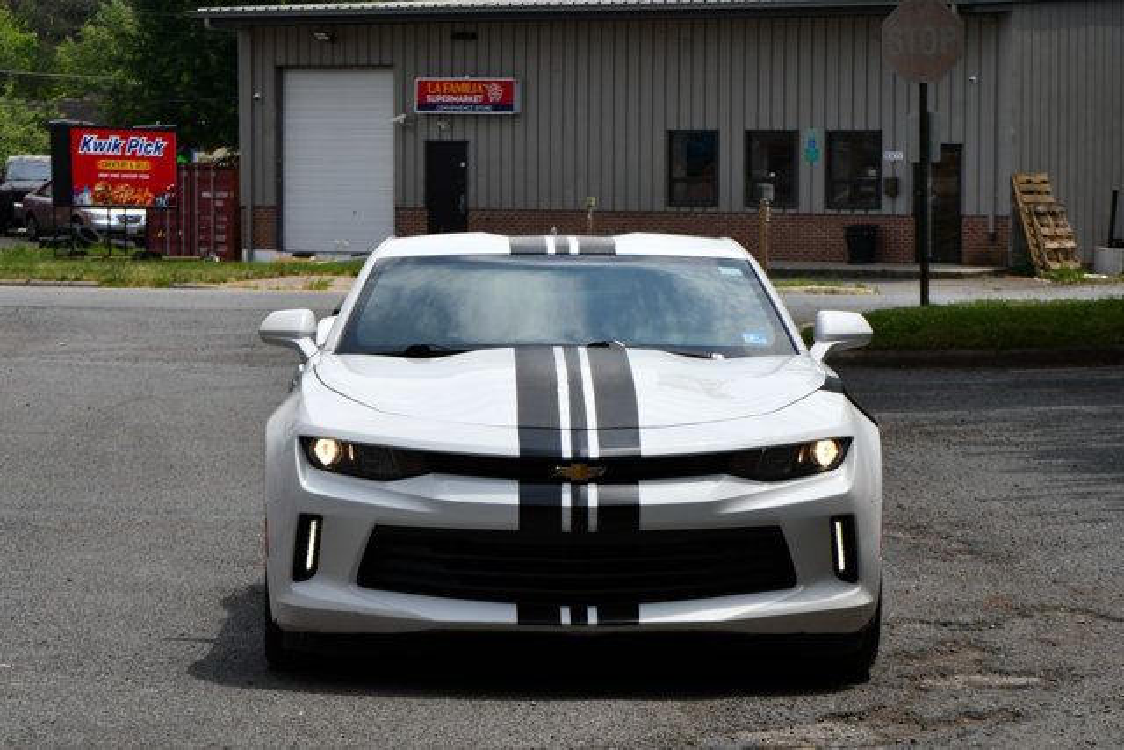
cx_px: 562
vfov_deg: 9.7
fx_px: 4434
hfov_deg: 14.4
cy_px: 375
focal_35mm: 142
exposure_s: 1/250
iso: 100
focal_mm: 95
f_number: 8
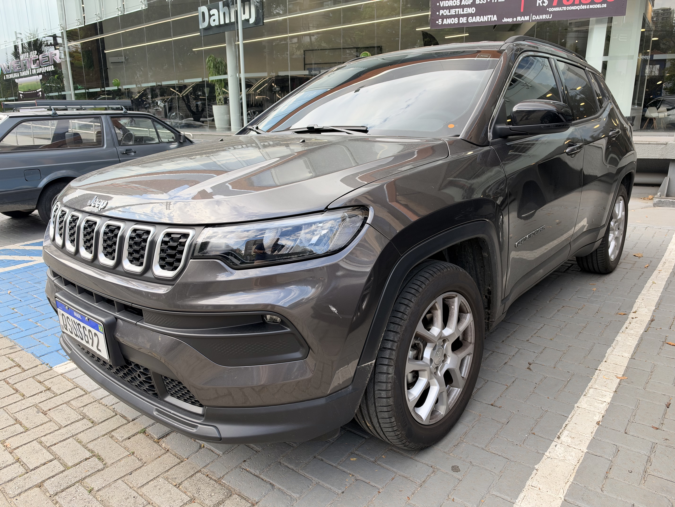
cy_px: 254
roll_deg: -0.2
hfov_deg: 71.6
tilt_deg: -14.5
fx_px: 468
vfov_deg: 56.8
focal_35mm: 24
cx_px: 338
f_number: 1.8
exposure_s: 1/631
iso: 80
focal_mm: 6.93
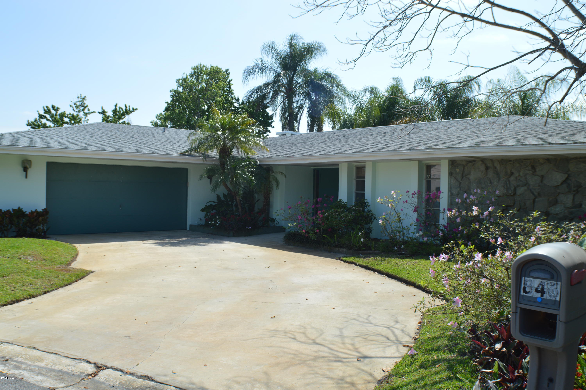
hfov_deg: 49.6
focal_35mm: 39
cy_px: 195
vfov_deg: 34.1
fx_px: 634
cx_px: 293
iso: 100
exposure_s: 1/160
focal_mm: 26
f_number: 8
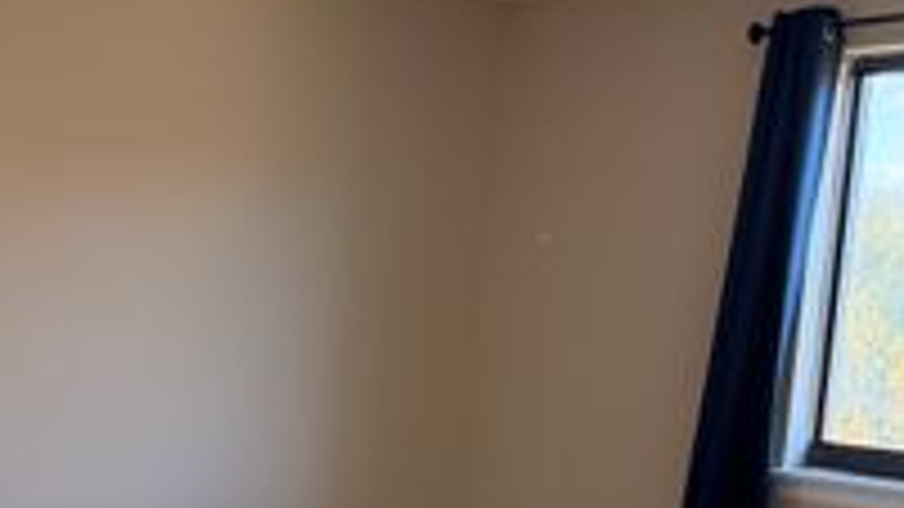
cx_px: -36
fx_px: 1558
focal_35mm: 65
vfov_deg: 18.1
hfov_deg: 29.8
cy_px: 501
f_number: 1.78
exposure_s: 1/232
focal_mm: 6.76
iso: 200
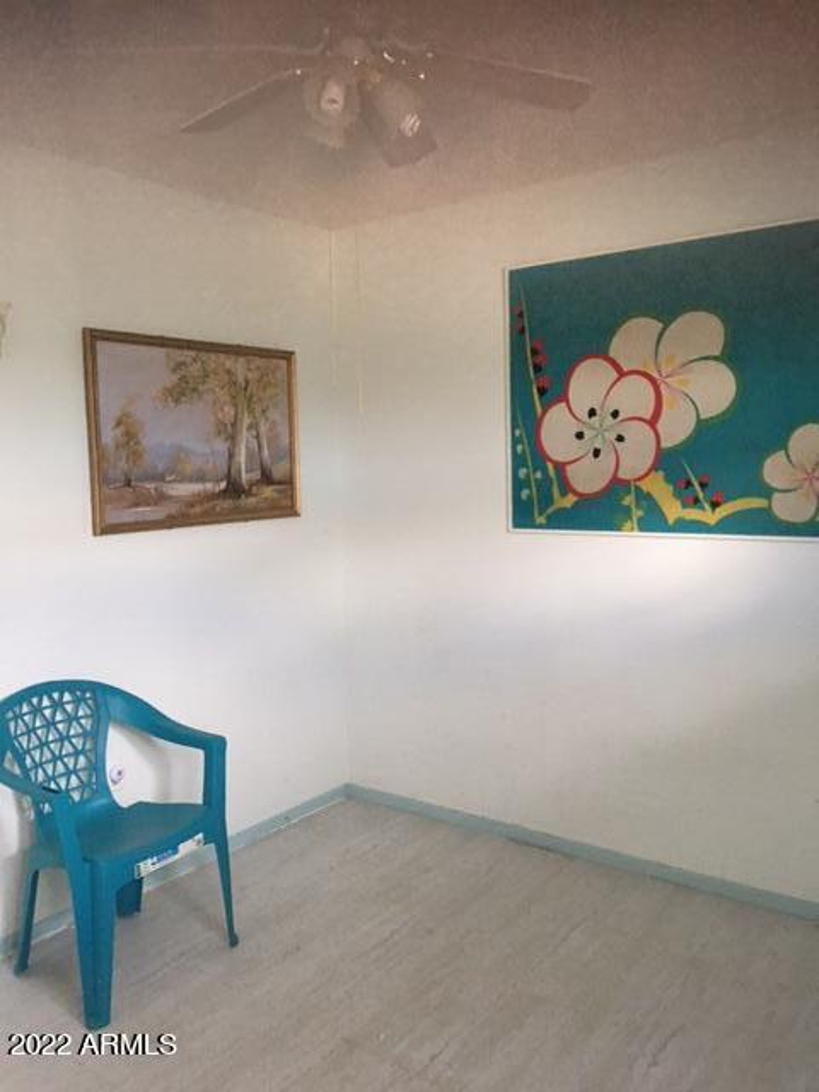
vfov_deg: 61.7
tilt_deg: -2.6
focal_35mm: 29
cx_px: 410
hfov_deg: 48.2
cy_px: 546
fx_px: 915
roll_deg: +1.9
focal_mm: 4.15
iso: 80
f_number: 2.2
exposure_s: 1/15
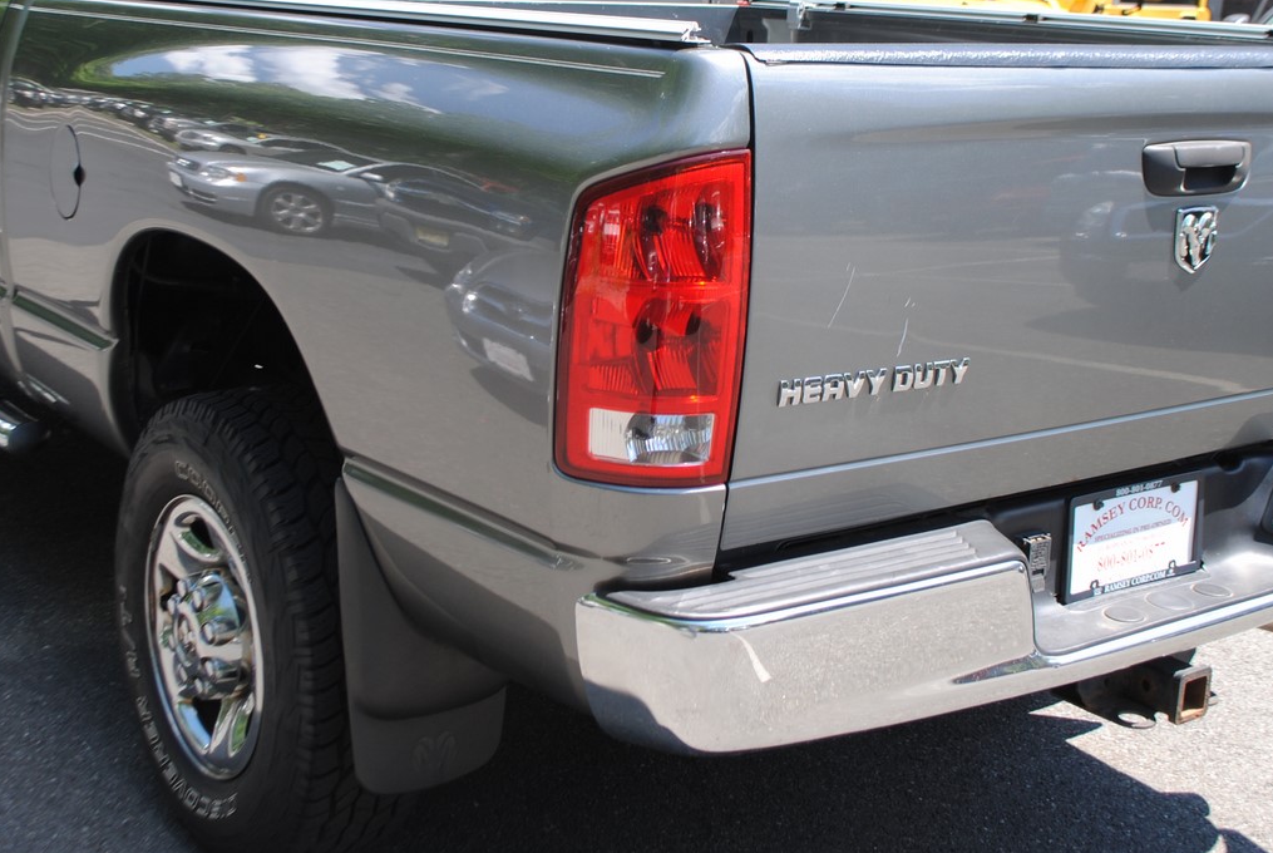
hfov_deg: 38.1
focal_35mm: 52
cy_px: 252
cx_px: 589
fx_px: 1841
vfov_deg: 25.9
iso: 100
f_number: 5.6
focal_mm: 22
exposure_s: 1/125
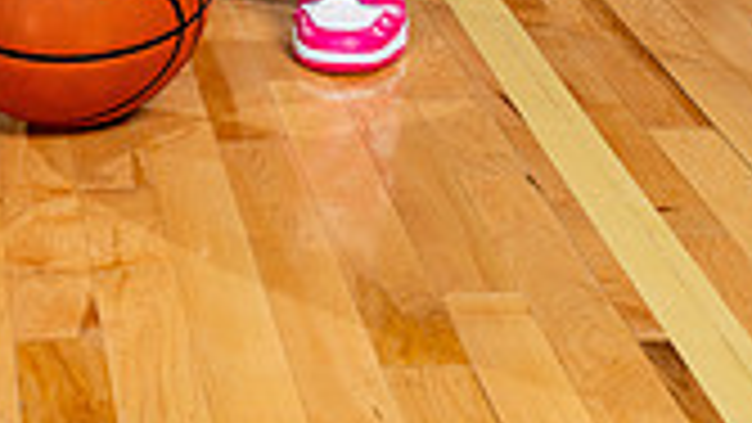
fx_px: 2652
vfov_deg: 8.4
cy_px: -567
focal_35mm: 133
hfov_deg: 16.1
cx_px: 234
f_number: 5.6
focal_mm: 47
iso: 200
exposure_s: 1/250
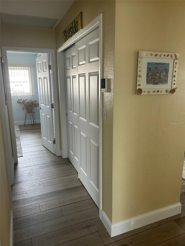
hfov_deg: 53.1
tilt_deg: -12.4
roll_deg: -0.5
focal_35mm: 26
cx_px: 92
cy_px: 123
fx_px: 185
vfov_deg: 67.3
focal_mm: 5.7
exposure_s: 1/121
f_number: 1.5
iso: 100
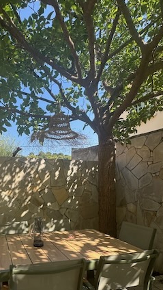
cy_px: 195
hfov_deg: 47.6
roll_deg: -0.2
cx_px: 39
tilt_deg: -1.5
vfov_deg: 76.0
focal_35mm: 23
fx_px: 176
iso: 40
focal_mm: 2.22
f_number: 2.2
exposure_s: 1/498
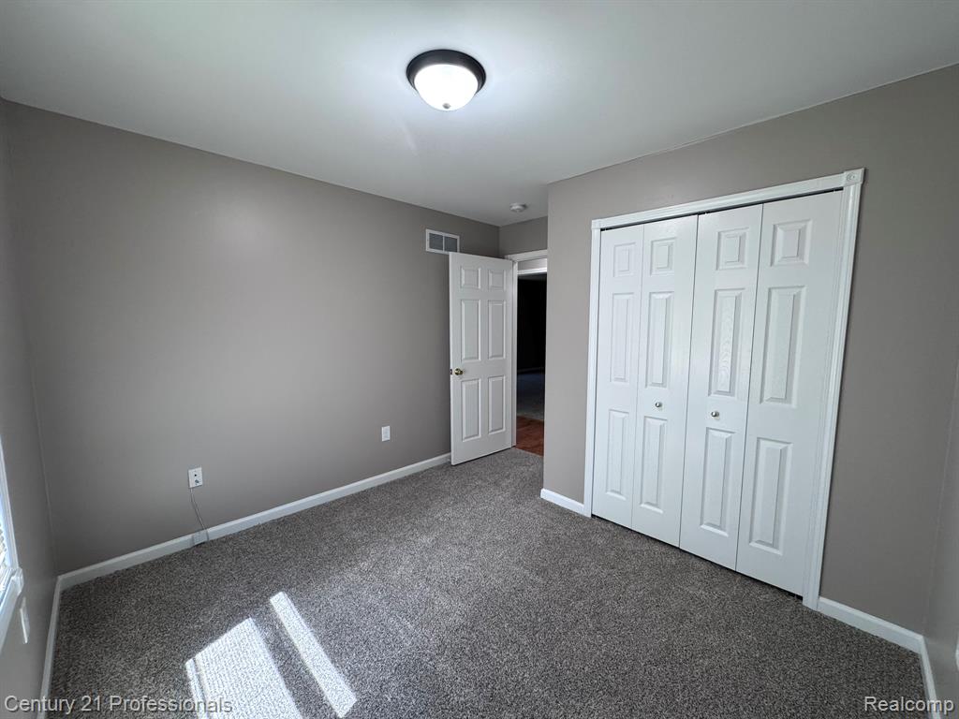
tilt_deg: -5.8
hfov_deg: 102.1
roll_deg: -0.1
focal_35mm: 14
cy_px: 360
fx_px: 388
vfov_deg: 85.7
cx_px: 480
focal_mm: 2.22
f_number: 2.2
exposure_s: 1/120
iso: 200
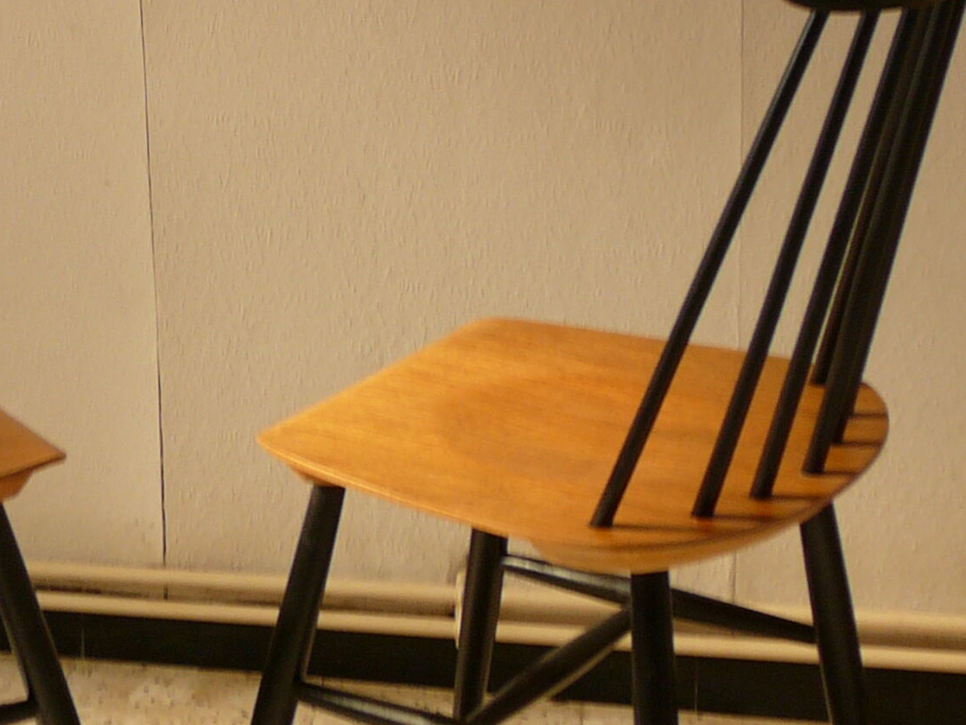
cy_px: 365
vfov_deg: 14.4
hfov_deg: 18.6
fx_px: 2875
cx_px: 36
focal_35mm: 103
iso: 80
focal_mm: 6.7
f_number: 3.2
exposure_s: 1/60
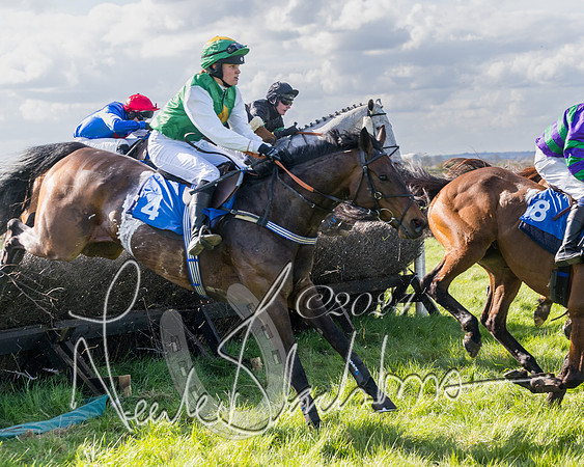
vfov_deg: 15.4
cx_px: 435
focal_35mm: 100
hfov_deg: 19.1
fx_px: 1721
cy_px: 201
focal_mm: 70
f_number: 4
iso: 400
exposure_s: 1/2000
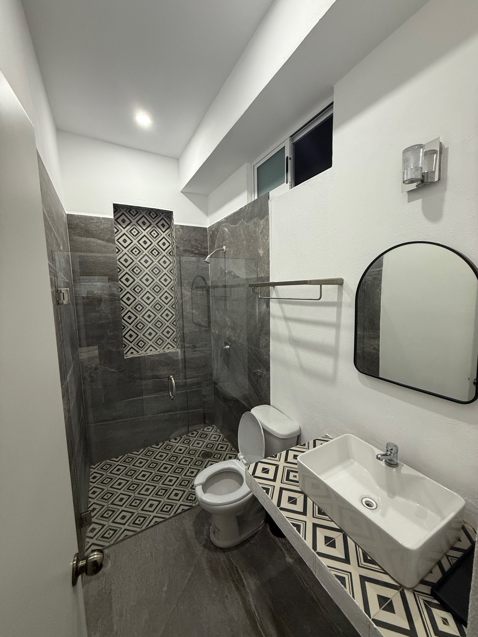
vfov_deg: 102.1
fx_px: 258
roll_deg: +1.2
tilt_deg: -7.1
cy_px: 318
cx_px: 239
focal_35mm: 14
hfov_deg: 85.7
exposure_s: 1/60
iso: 320
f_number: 2.2
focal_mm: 2.22
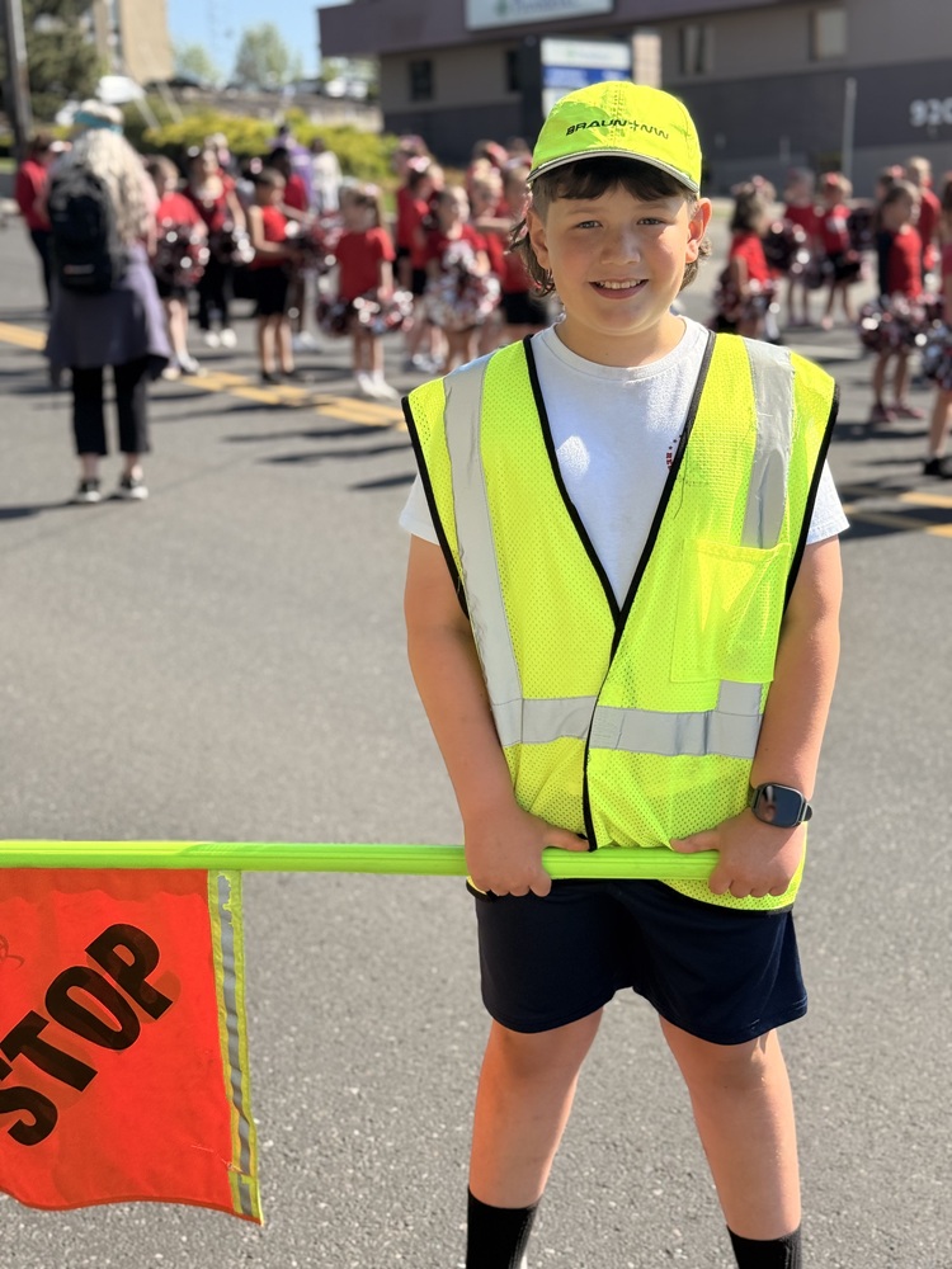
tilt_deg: -11.5
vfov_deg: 39.7
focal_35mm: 48
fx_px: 1760
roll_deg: +2.0
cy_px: 634
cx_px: 476
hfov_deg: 30.3
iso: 100
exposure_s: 1/3226
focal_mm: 6.76
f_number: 1.78
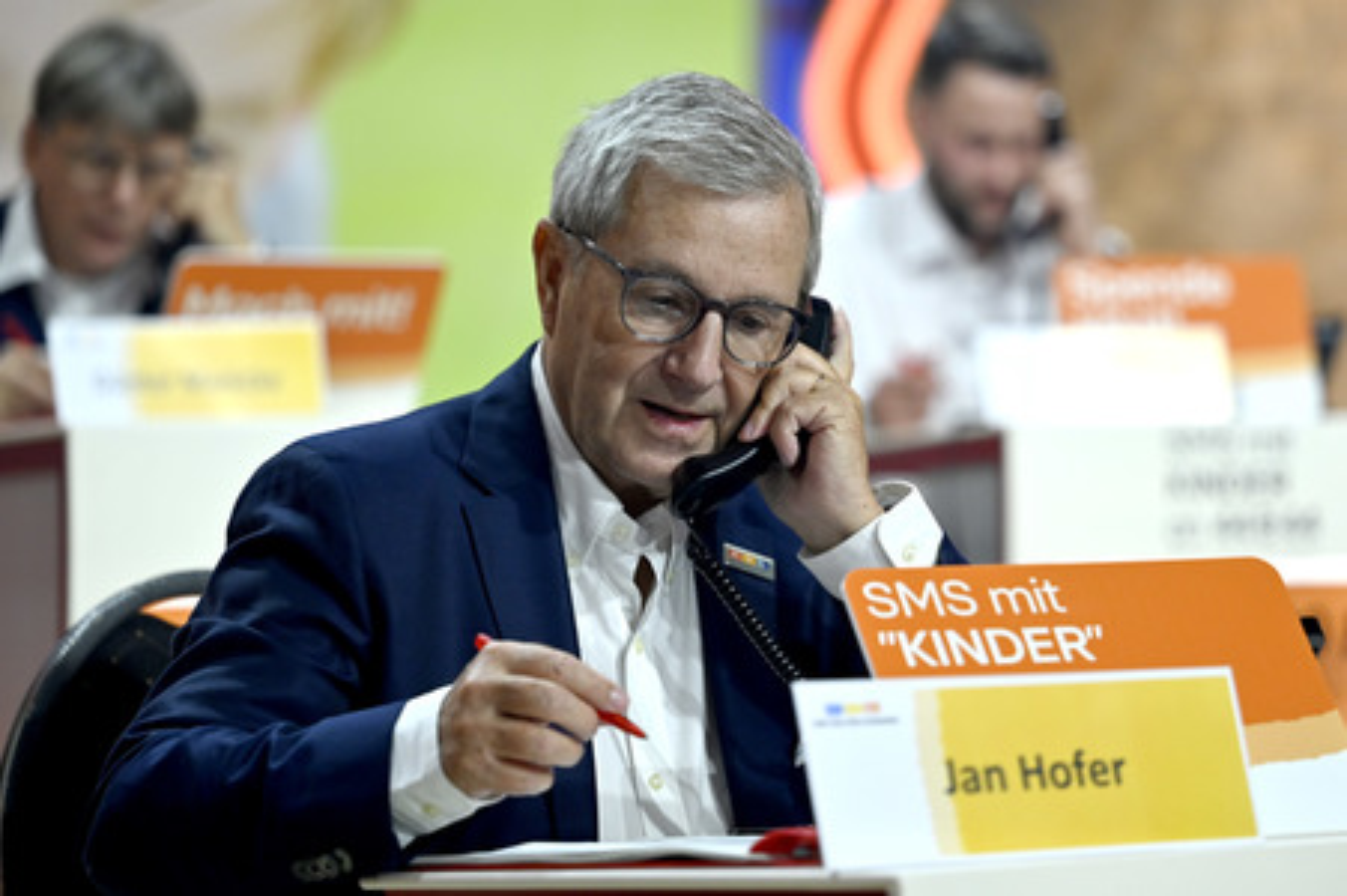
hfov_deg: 17.8
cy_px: 448
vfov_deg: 11.9
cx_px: 674
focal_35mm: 115
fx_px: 4300
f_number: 2.8
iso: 1600
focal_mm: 115
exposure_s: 1/640
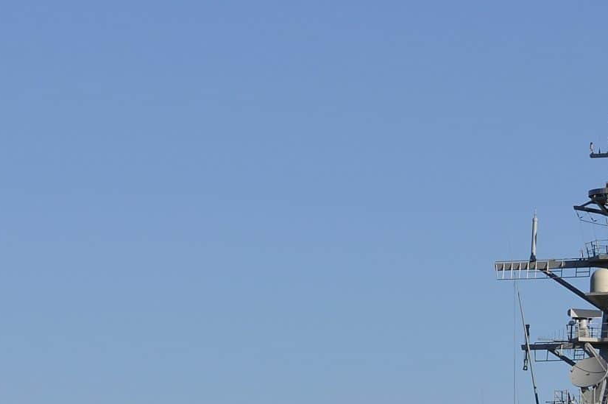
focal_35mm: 256
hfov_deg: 8.0
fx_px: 4312
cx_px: 607
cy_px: 396
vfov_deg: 5.4
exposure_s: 1/1000
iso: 200
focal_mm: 55
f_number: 8
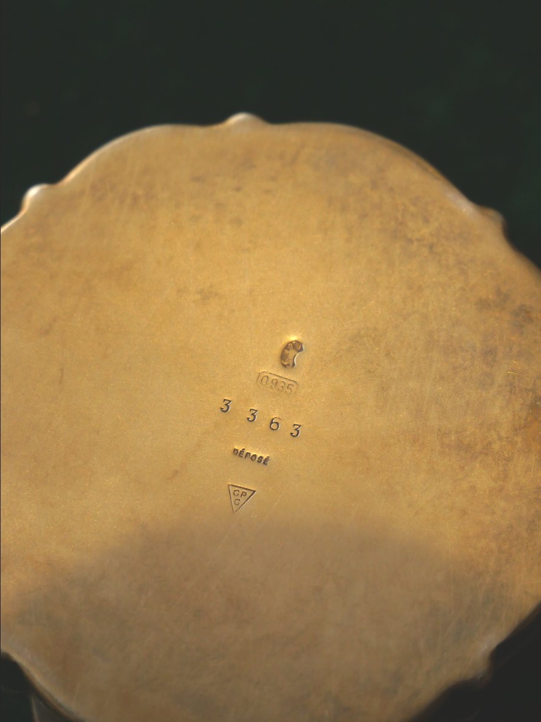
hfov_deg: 12.3
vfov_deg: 16.4
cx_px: 270
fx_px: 2501
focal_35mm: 120
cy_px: 361
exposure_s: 1/125
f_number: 5.6
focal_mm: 60
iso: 1250
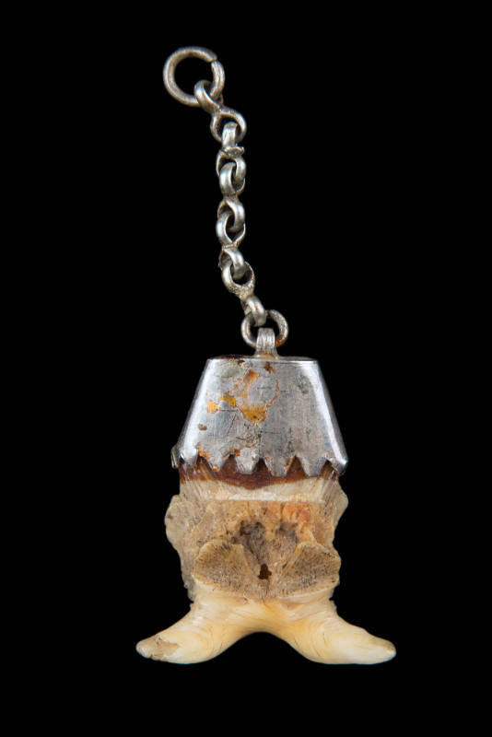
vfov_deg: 19.4
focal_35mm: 105
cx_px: 246
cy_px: 368
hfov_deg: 13.1
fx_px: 2150
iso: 100
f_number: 16
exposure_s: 1
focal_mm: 105
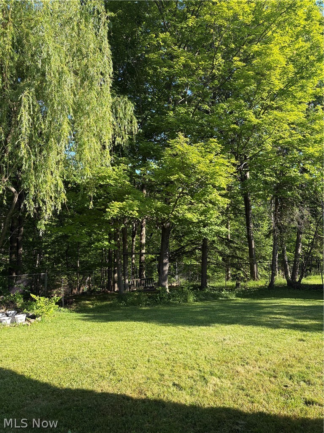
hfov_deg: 53.1
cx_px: 162
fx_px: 324
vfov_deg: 67.3
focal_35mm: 26
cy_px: 216
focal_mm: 5.96
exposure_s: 1/773
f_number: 1.6
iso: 50
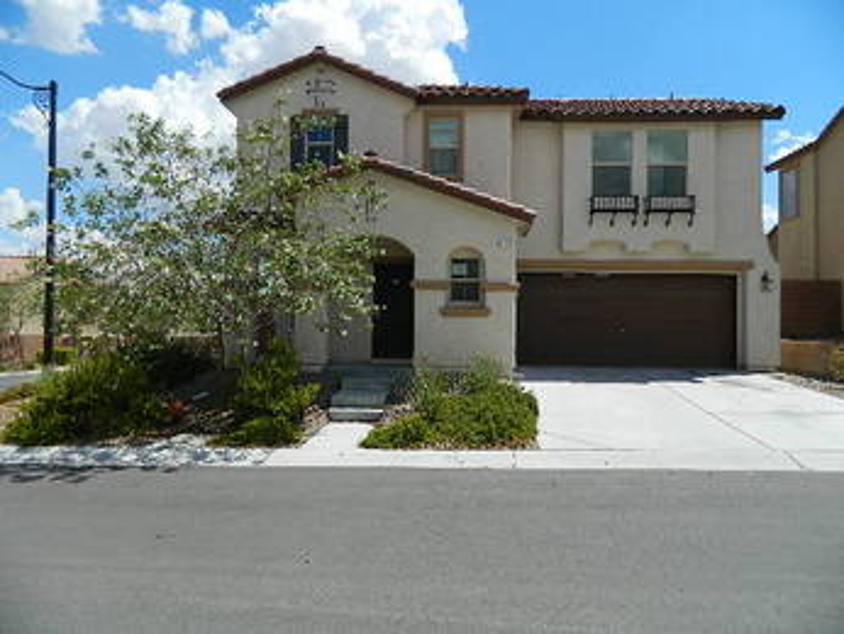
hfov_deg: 69.4
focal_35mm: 25
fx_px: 610
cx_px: 422
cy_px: 317
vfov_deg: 54.9
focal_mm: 4.5
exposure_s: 1/160
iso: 80
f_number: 8.7
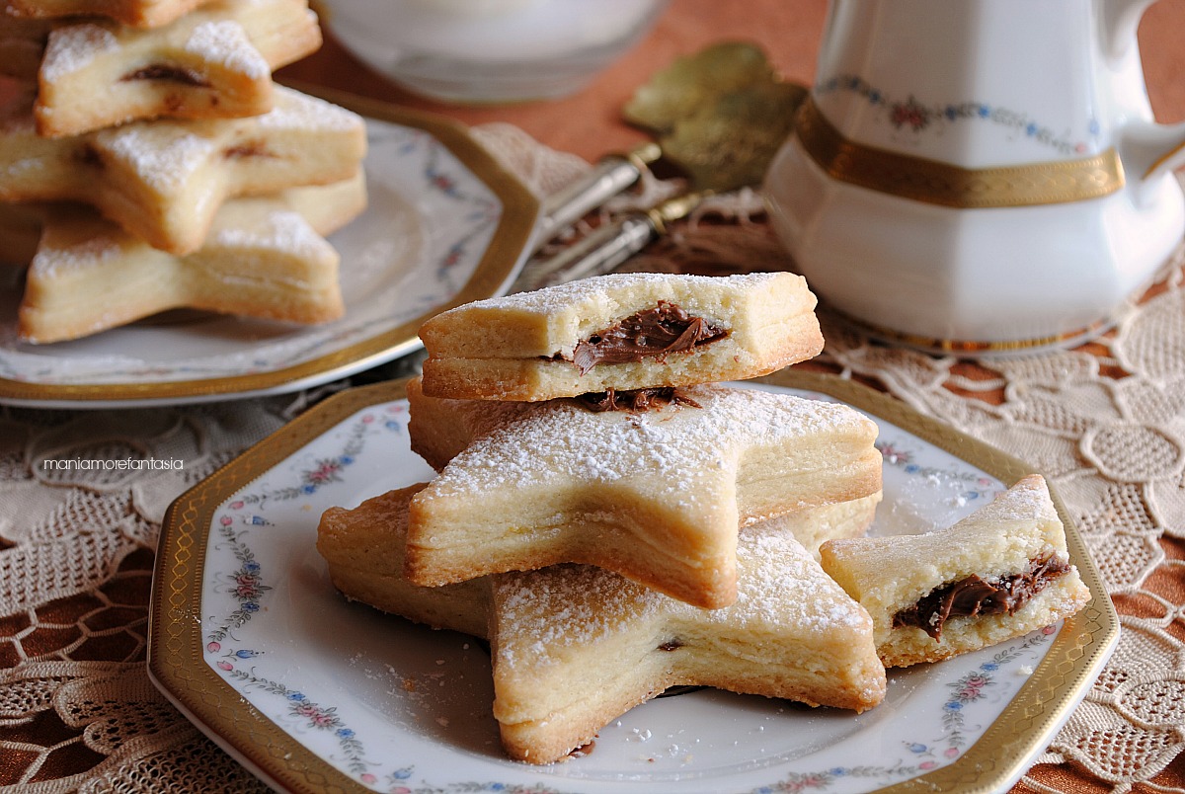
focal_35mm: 82
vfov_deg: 16.6
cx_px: 592
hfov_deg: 24.6
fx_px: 2720
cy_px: 397
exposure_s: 1/1.6
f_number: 9
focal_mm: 55
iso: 100
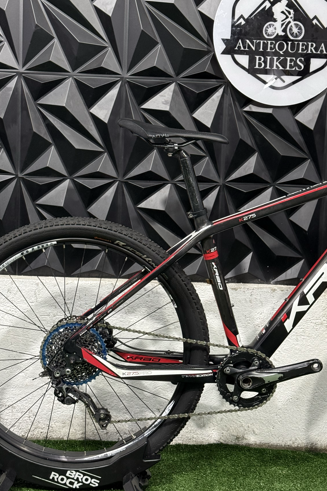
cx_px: 145
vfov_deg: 33.9
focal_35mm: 59
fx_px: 804
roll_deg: -2.9
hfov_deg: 23.0
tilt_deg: -6.0
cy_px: 221
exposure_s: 1/60
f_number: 1.78
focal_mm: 6.76
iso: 250
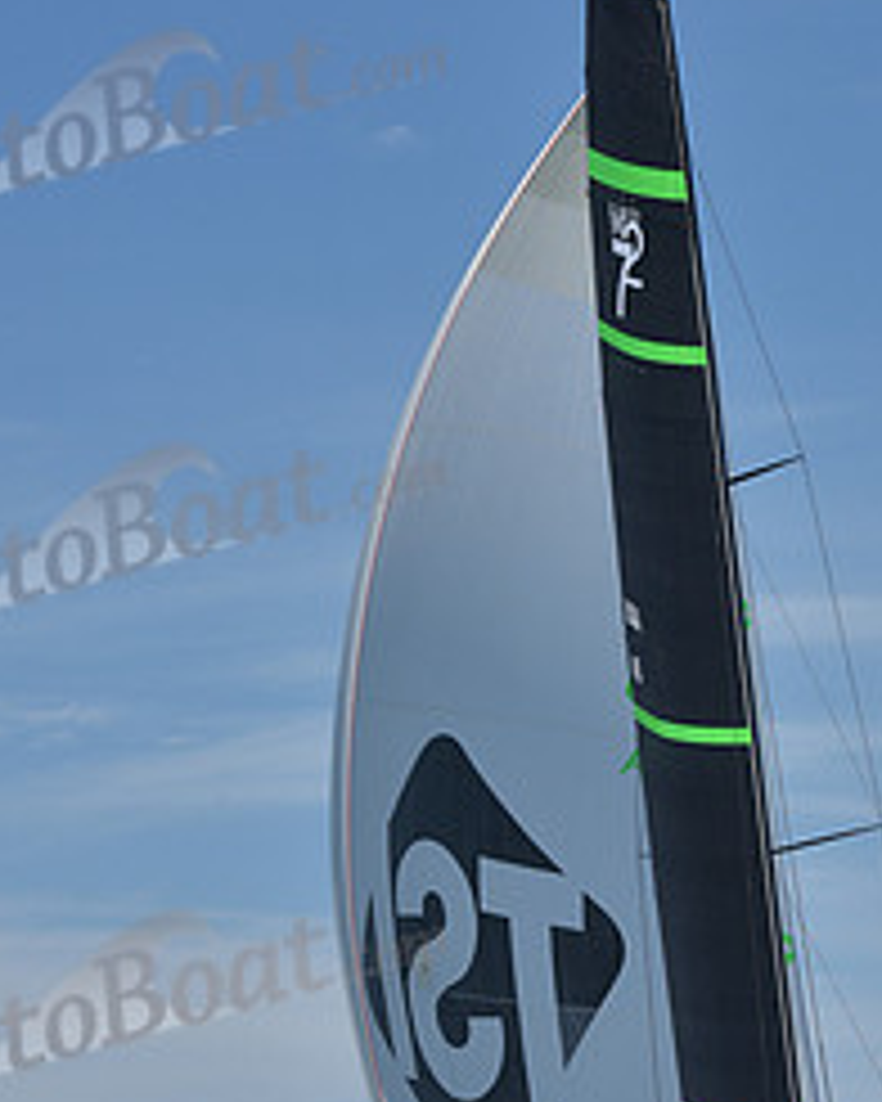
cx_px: 682
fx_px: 7113
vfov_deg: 8.9
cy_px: 711
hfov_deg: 7.1
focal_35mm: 218
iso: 250
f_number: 11
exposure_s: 1/800
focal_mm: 98
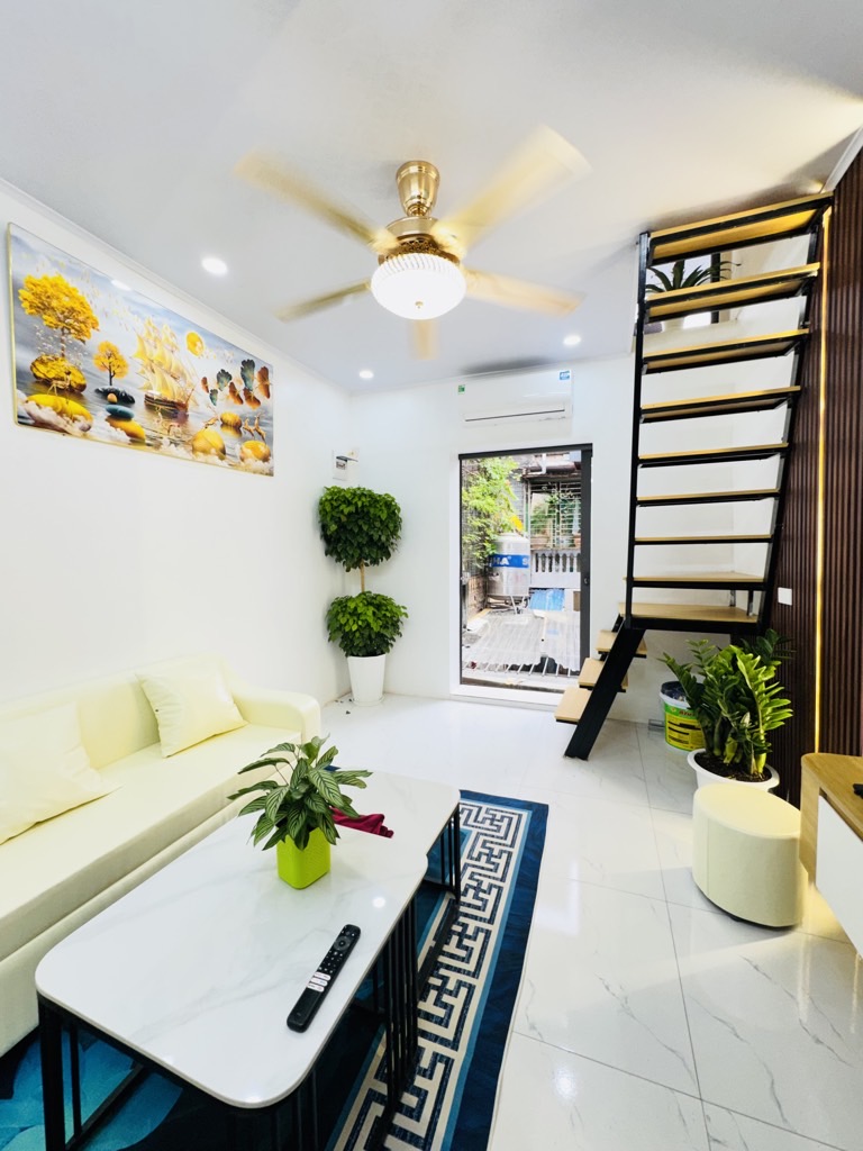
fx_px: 465
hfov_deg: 85.7
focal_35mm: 14
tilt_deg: -2.0
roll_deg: +0.1
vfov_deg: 102.1
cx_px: 432
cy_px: 576
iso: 80
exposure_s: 1/100
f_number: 2.2
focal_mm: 2.22
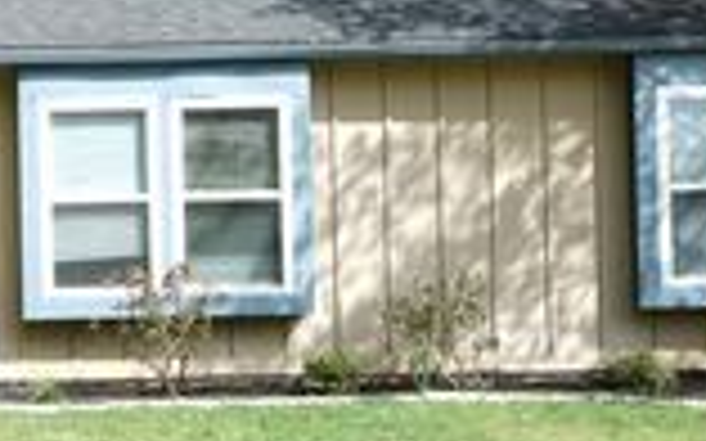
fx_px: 2116
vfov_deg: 11.9
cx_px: -117
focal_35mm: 110
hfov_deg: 18.1
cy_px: 218
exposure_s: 1/30
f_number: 10
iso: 50
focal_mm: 34
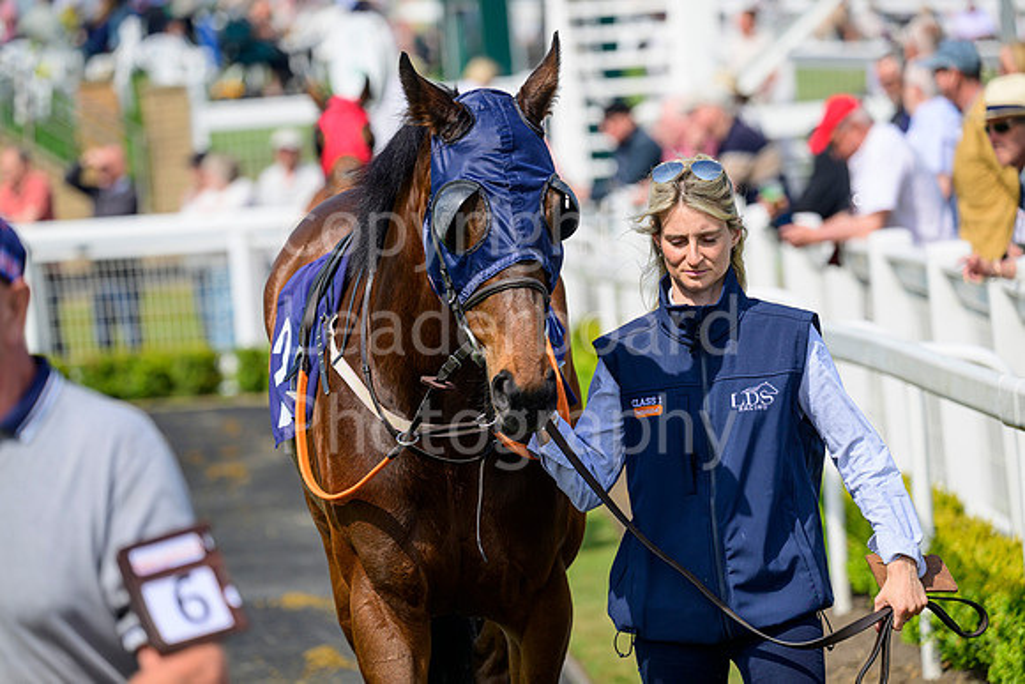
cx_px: 512
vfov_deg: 5.5
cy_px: 342
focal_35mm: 250
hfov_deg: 8.2
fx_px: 7119
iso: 200
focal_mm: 250
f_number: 5.6
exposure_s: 1/1000
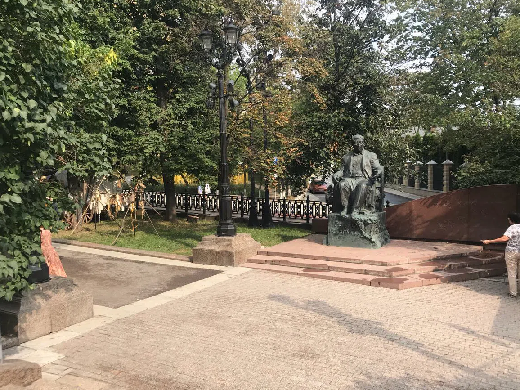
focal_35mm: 31
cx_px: 268
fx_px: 466
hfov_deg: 58.3
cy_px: 202
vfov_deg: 45.4
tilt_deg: -1.6
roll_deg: +1.2
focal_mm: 3.99
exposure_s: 1/798
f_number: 1.8
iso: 20
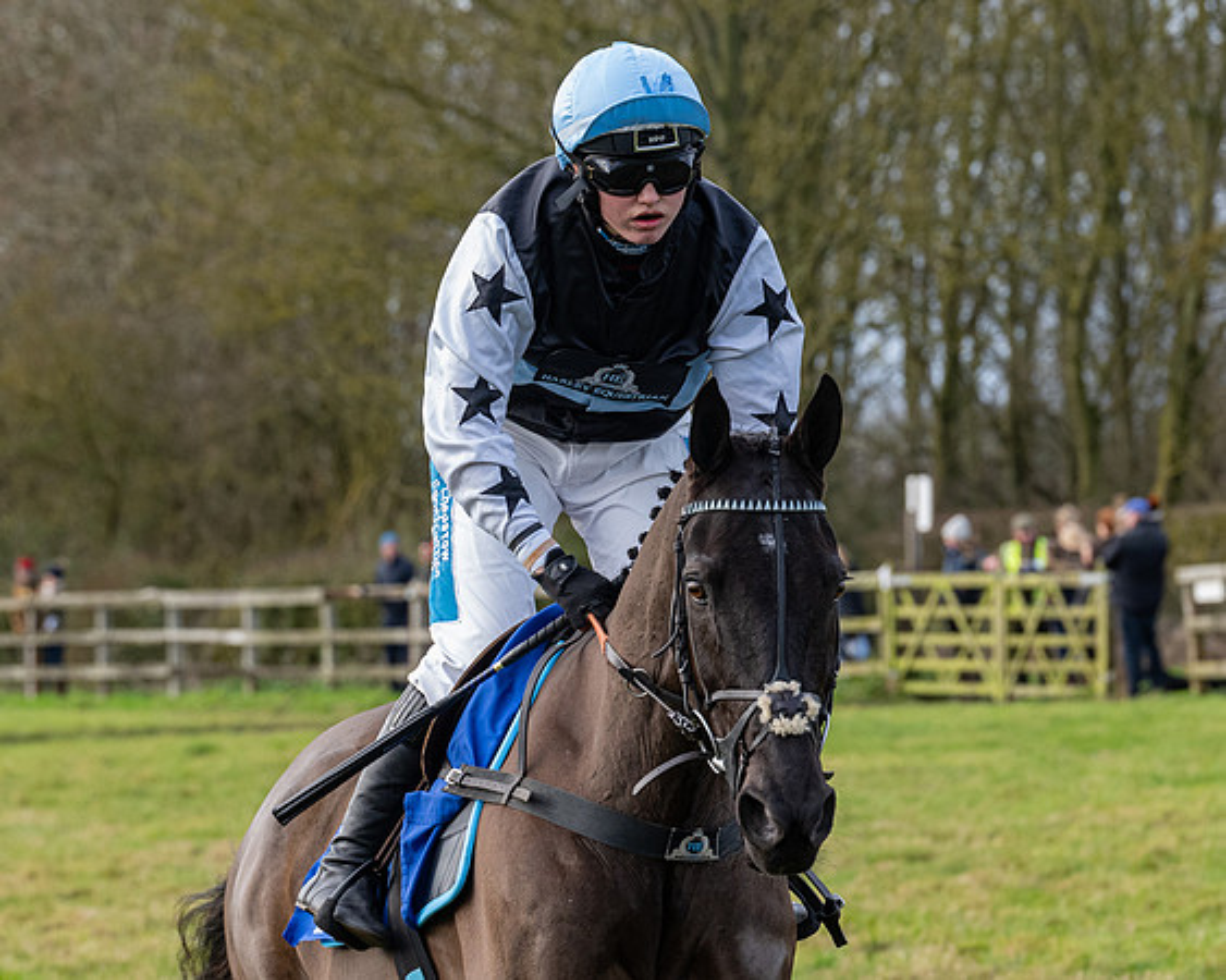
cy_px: 536
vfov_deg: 7.6
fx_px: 7341
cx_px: 724
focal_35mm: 202
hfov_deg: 9.5
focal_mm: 105
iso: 800
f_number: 5
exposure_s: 1/800
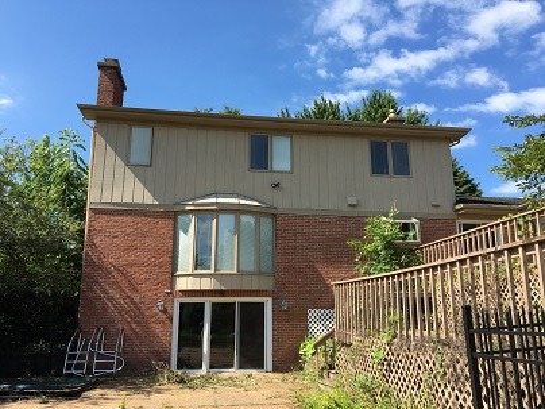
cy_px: 204
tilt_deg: +14.0
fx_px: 457
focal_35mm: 29
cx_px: 272
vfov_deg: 48.2
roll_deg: -0.6
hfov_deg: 61.7
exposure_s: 1/810
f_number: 2.2
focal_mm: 4.15
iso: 25
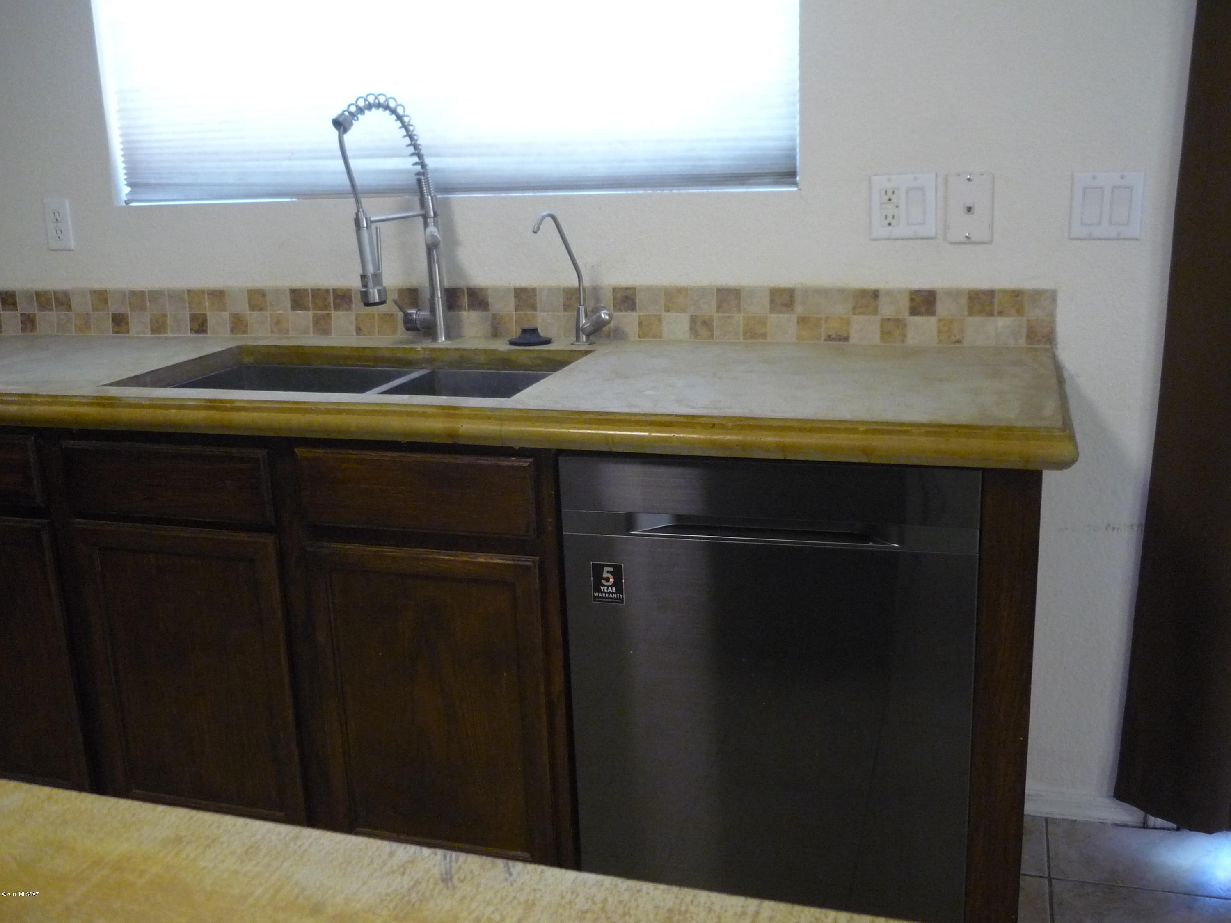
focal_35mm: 33
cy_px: 462
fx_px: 1174
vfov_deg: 42.9
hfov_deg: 55.4
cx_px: 616
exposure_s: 1/25
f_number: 2.8
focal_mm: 5.5
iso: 400
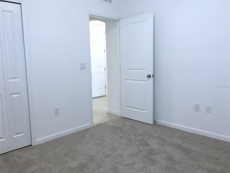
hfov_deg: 61.7
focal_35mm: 29
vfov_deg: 48.2
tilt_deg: -5.8
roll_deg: +1.9
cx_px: 115
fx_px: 193
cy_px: 86
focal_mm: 4.15
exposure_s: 1/30
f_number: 2.2
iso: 64
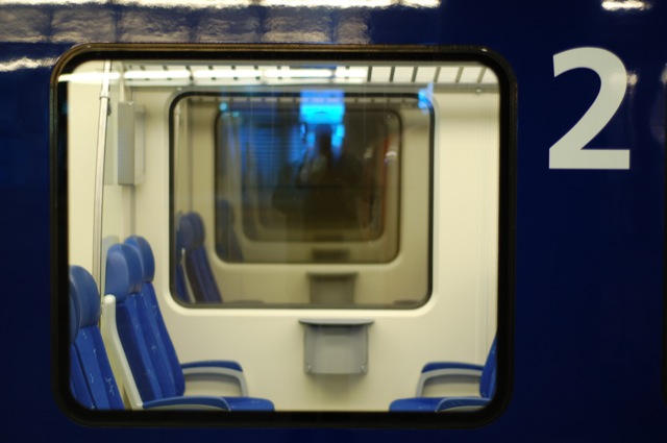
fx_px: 1388
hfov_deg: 27.0
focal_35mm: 75
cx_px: 334
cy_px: 222
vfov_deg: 18.1
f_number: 2.2
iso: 200
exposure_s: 1/20
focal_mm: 50
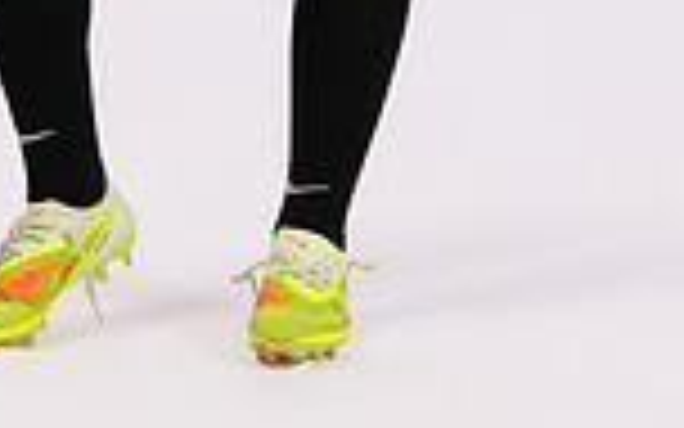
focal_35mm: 253
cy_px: -559
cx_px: 176
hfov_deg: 8.3
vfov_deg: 5.1
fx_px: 4716
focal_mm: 84
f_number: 9
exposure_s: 1/200
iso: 125
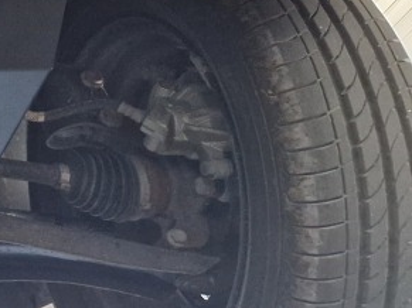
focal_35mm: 95
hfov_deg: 15.8
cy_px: -17
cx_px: -436
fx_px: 1130
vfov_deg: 15.2
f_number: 1.8
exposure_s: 1/33
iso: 500
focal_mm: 5.4
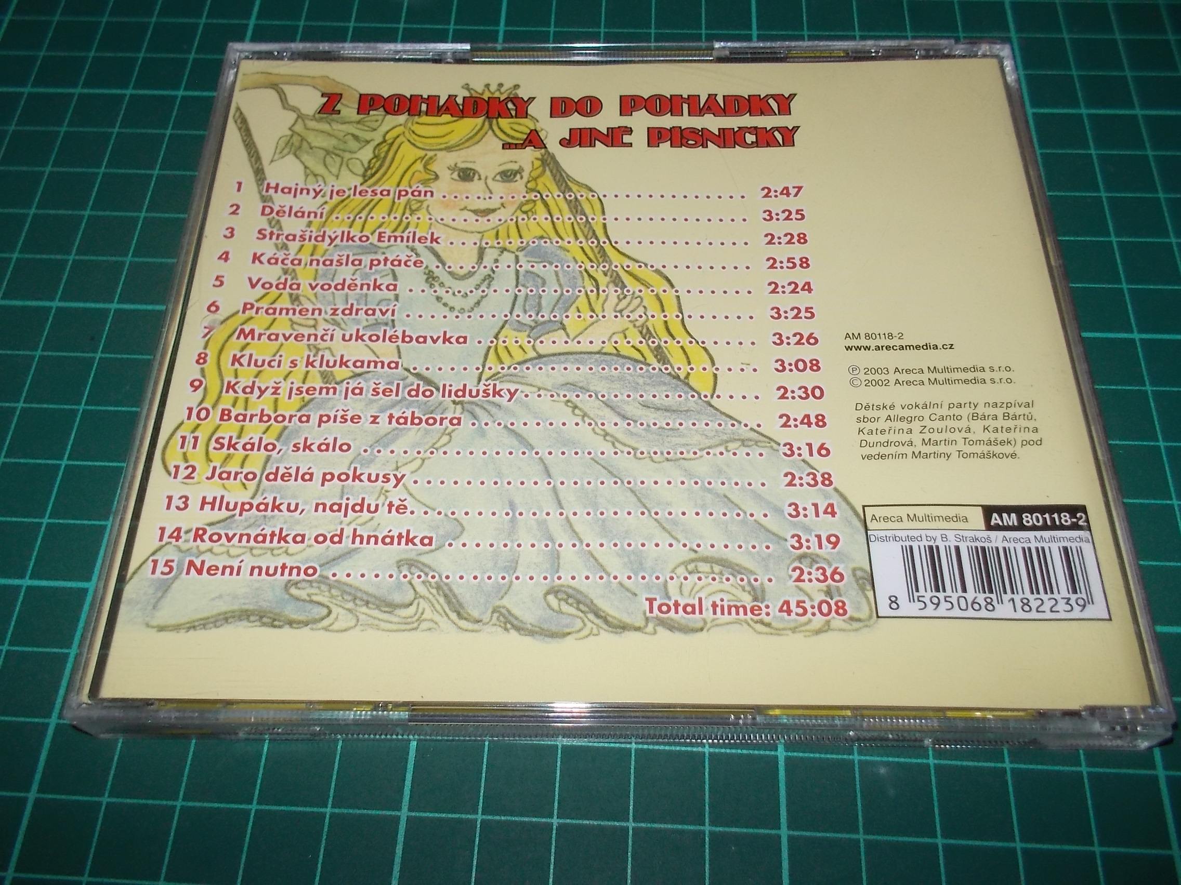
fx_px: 989
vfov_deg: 48.2
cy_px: 442
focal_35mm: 29
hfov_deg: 61.7
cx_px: 590
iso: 200
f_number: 3.3
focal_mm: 4.1
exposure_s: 1/30
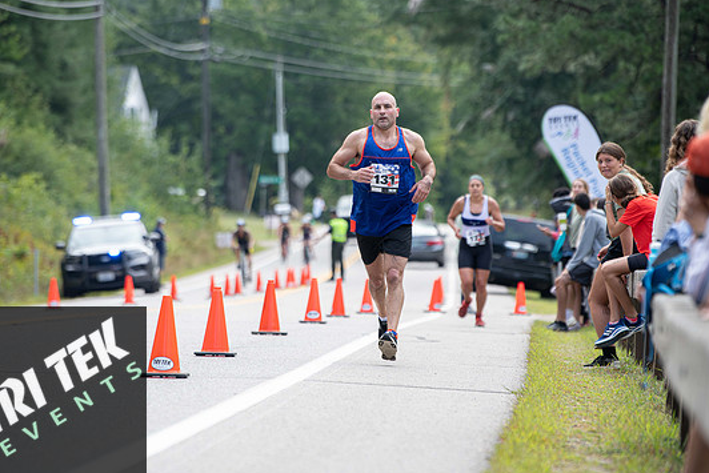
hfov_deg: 9.4
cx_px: 344
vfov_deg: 6.3
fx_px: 4294
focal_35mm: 218
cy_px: 238
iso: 200
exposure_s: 1/250
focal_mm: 200
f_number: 4
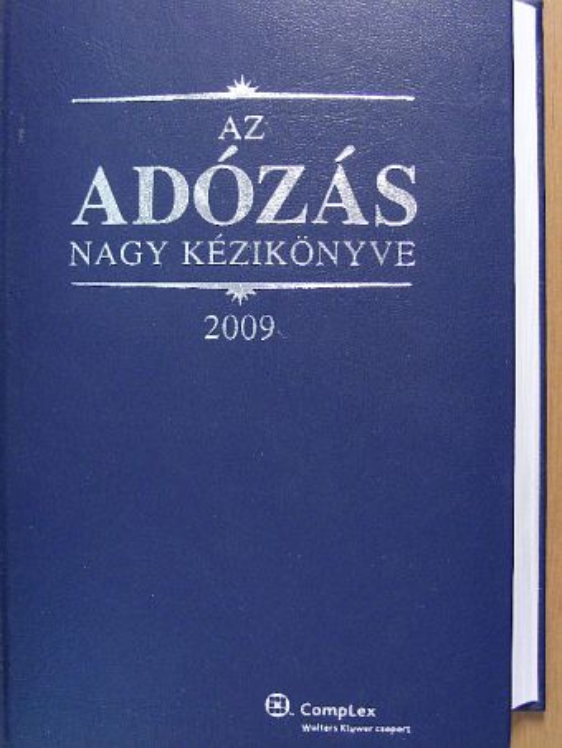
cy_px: 374
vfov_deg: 33.2
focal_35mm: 58
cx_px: 281
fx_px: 1255
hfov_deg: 25.2
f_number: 3.5
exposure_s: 1/33
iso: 200
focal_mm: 9.7
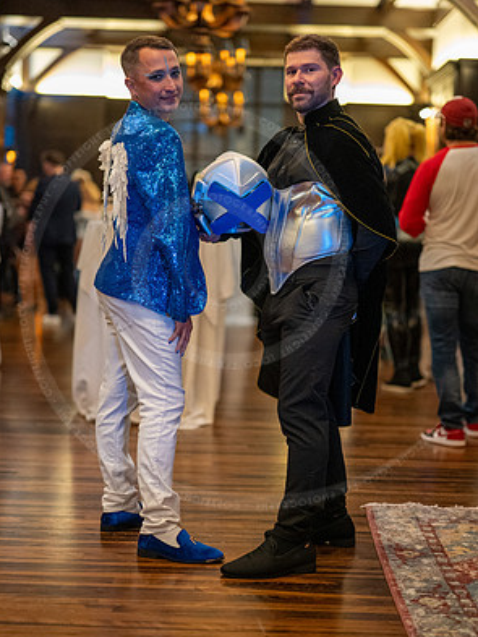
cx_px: 237
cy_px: 300
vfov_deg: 34.9
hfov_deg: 26.6
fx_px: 1012
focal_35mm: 55
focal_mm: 50
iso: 6400
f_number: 1.2
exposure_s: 1/125
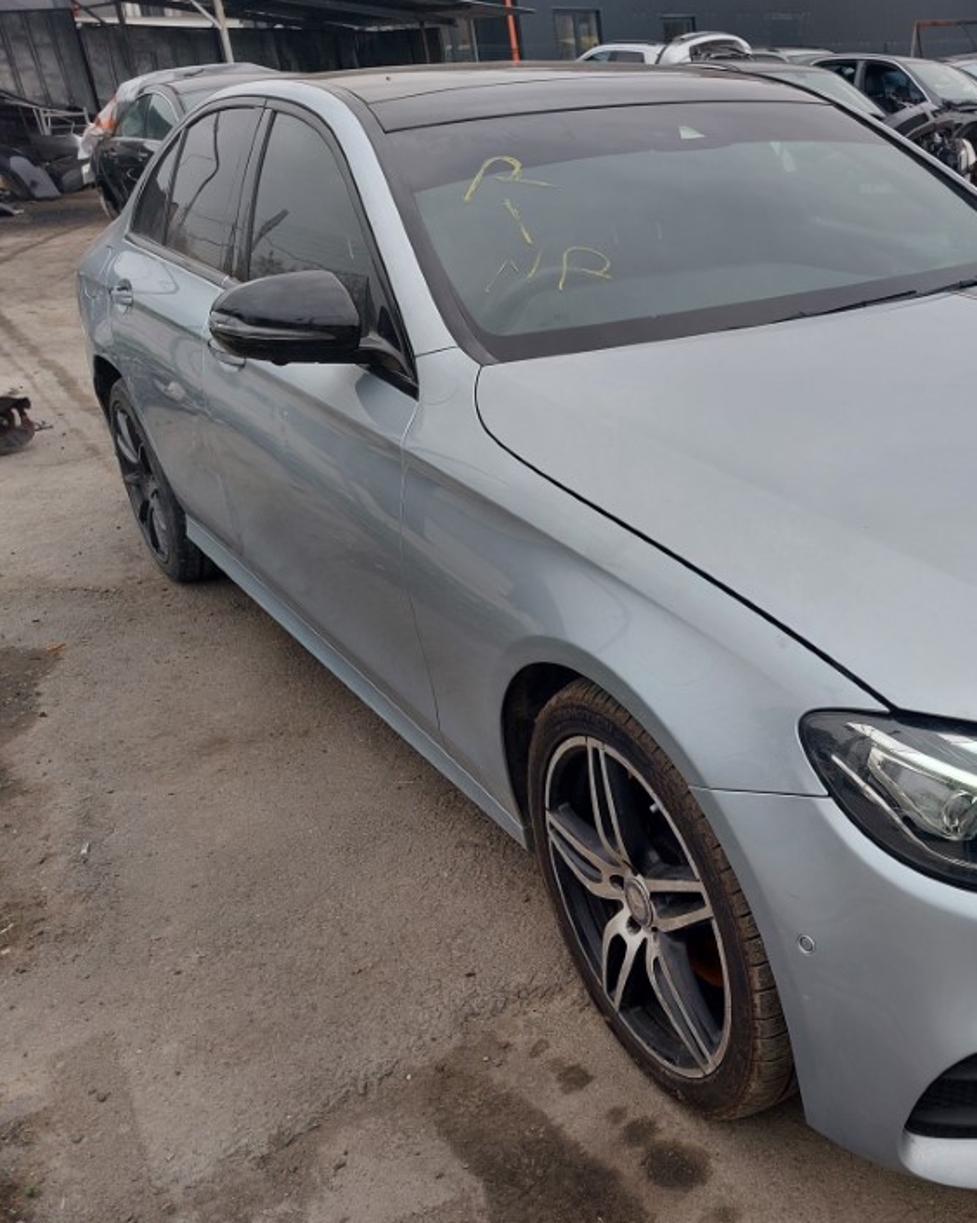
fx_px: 1230
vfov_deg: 52.9
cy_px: 627
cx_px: 842
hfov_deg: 40.7
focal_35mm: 34
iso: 25
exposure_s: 1/113
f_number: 1.8
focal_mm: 5.23
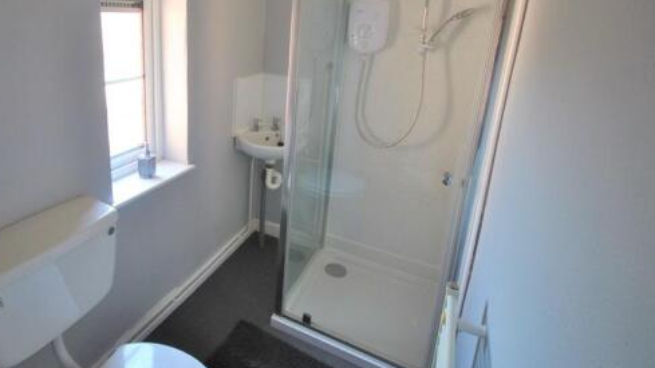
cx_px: 224
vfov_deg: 52.4
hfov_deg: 81.3
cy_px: 117
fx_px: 365
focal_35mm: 21
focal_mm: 10
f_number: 4
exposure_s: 1/30
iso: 200
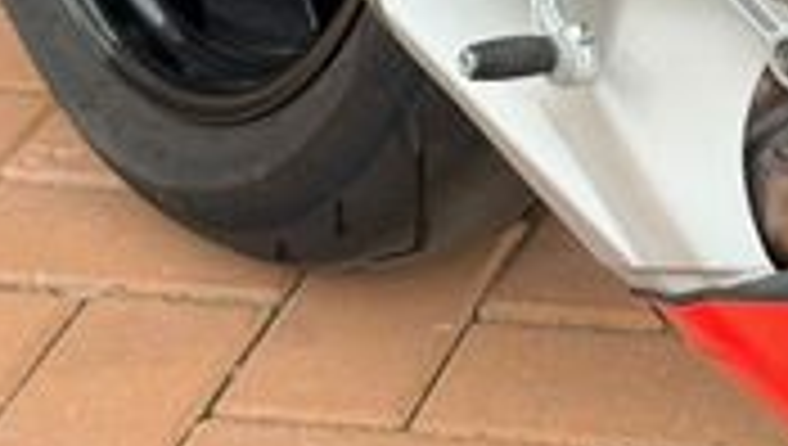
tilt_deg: -24.5
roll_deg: +2.9
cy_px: -108
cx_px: 1027
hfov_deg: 11.0
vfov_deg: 6.3
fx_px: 3996
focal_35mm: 191
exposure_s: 1/320
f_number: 1.78
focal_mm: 6.76
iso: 80
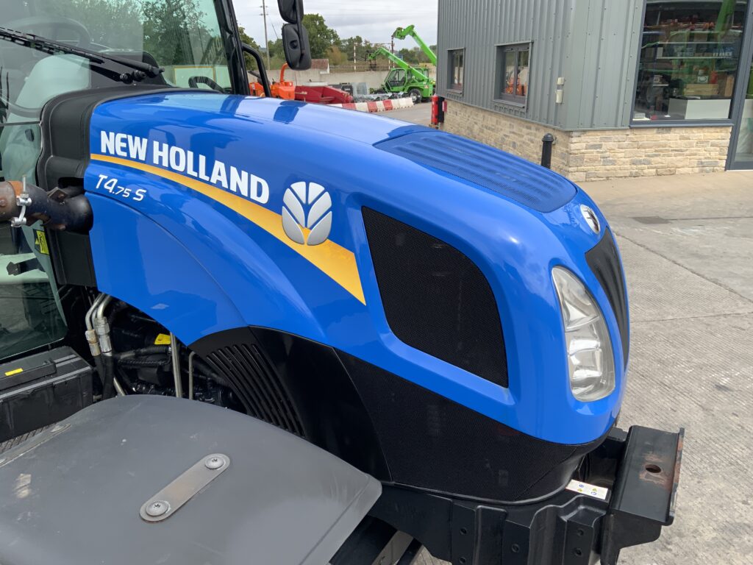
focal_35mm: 29
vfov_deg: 48.2
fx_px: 631
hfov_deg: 61.7
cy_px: 282
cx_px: 376
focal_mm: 3
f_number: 1.8
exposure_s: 1/666
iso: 16
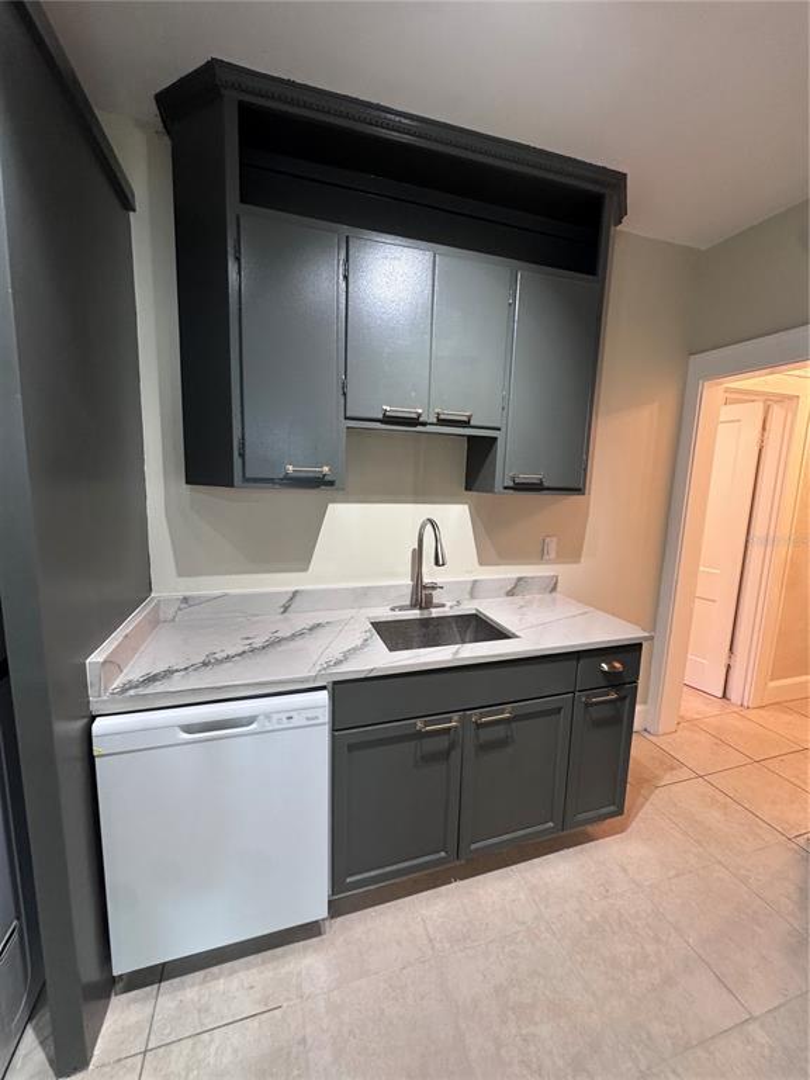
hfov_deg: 85.7
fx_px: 437
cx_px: 405
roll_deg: -2.2
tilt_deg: -7.8
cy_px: 540
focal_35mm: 14
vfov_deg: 102.1
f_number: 2.2
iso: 250
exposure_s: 1/60
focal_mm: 2.22
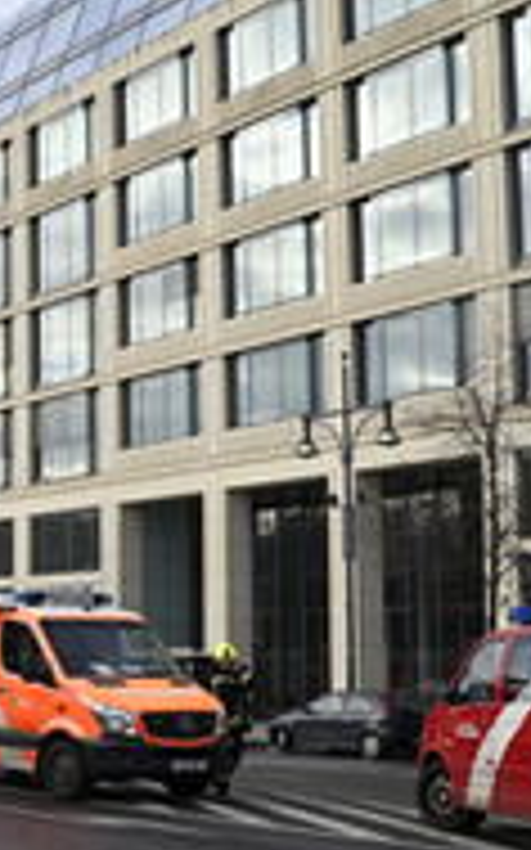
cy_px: 490
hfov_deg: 16.0
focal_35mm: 68
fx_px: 1576
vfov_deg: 30.2
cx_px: -443
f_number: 14
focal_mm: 28
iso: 2000
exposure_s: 1/640
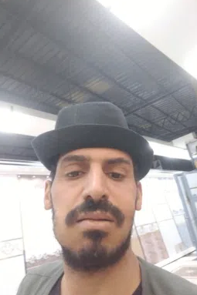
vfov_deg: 71.5
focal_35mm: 25
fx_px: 205
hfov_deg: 51.2
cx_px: 107
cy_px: 143
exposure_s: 1/33.3
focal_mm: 2.48
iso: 364
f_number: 2
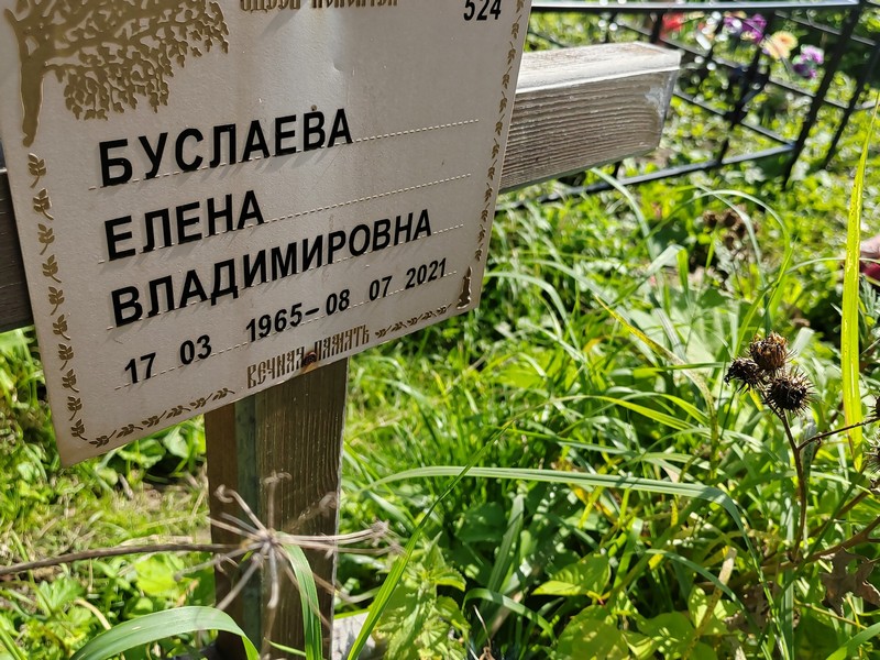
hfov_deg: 60.0
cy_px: 330
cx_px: 440
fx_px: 763
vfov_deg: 46.8
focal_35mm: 30
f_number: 1.9
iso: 125
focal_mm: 5.52
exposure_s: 1/940
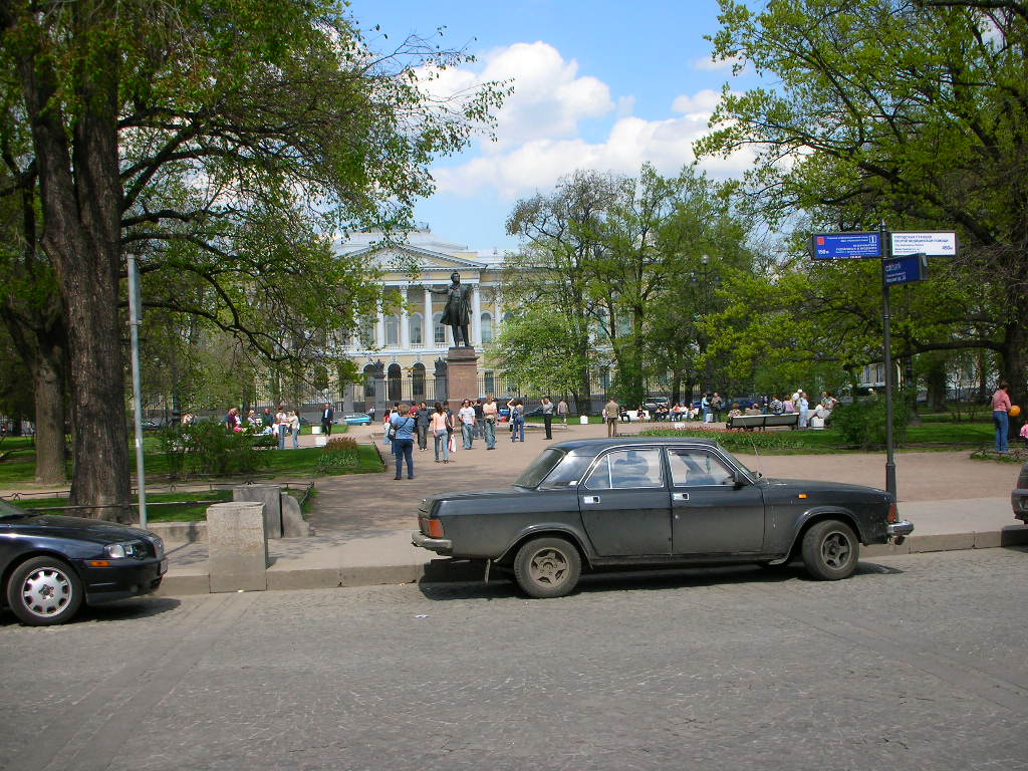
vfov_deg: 31.5
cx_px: 514
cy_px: 386
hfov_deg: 41.2
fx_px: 1366
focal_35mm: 46
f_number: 9.9
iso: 50
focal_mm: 7.7
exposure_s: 1/83.7
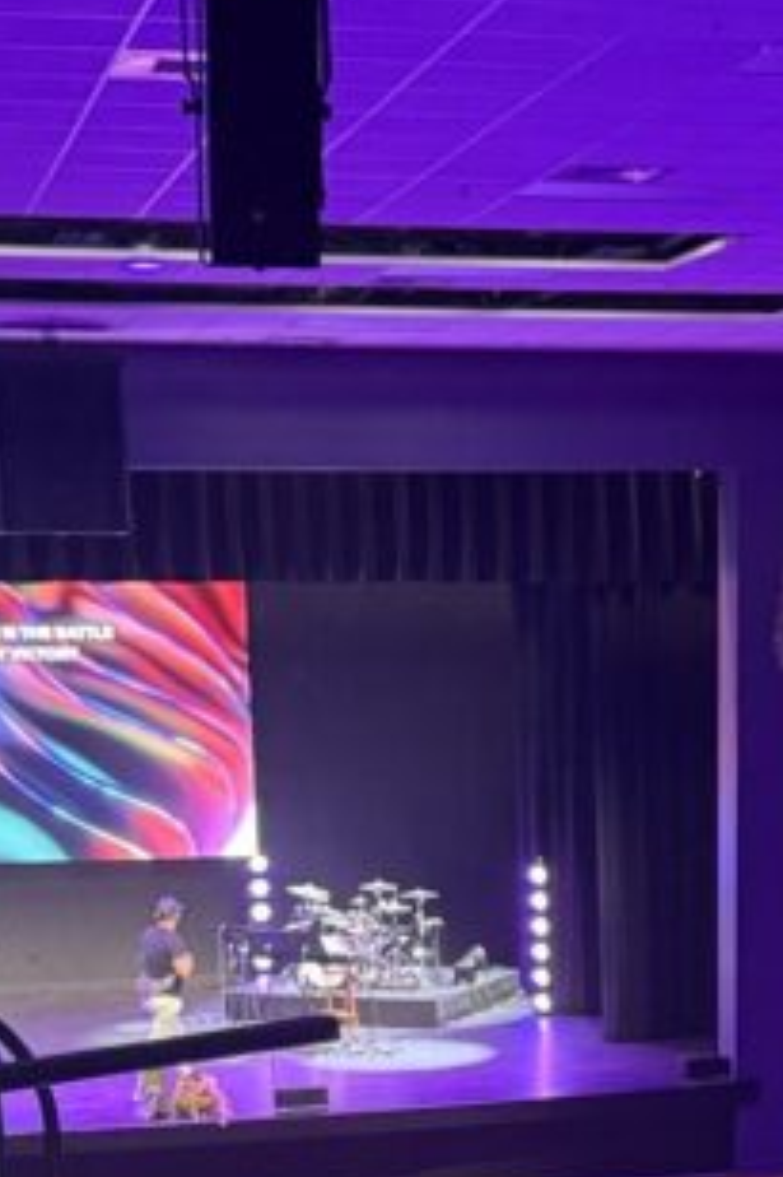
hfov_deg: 16.3
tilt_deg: -12.2
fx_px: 2711
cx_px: 603
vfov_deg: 23.3
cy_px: 1223
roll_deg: +0.5
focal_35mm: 83
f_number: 1.78
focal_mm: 6.76
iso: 800
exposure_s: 1/46
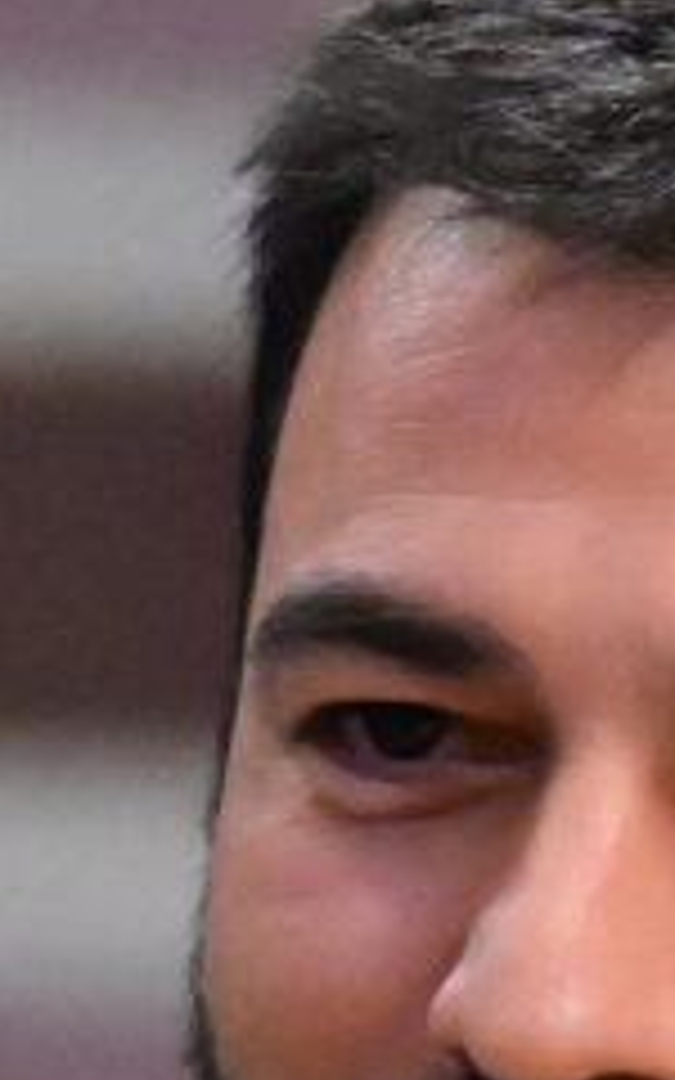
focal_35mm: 1530
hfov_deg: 0.9
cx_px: 500
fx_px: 45033
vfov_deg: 1.4
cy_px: 1246
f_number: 4
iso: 10000
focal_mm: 200
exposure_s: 1/250
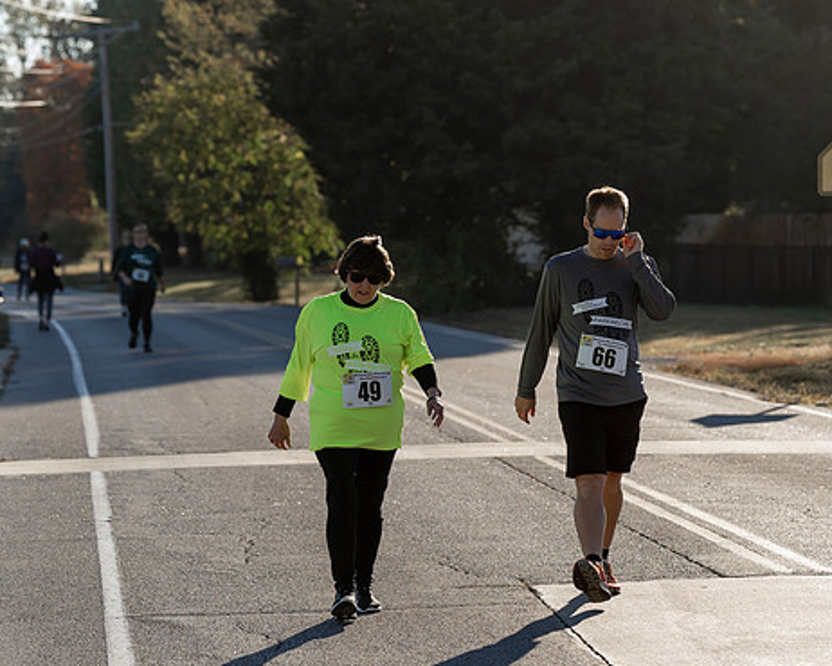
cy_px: 237
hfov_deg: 13.4
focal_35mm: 143
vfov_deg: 10.8
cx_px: 602
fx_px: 3523
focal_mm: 92
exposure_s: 1/500
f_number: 3.5
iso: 80
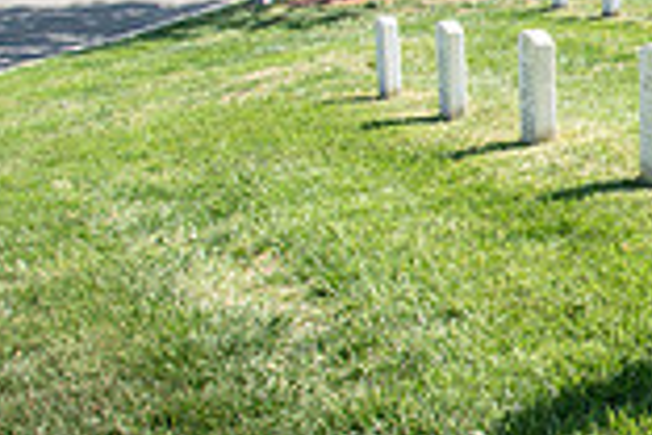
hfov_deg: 20.7
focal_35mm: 89
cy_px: 111
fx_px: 1612
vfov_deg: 15.3
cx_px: 865
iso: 100
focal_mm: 24
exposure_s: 1/125
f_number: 5
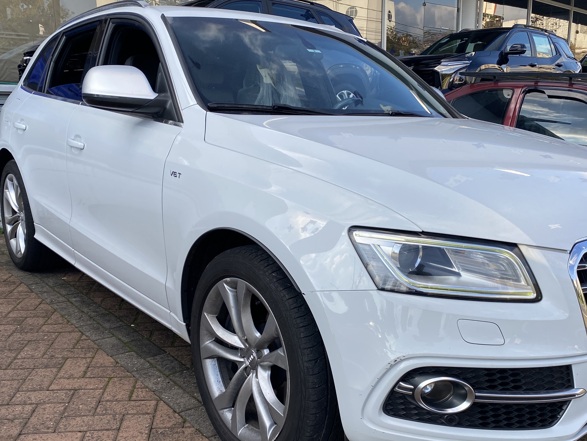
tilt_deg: -13.5
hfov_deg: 51.0
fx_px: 610
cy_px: 264
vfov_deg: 39.5
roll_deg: +0.8
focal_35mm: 36
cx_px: 350
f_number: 1.8
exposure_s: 1/858
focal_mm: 4.25
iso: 32
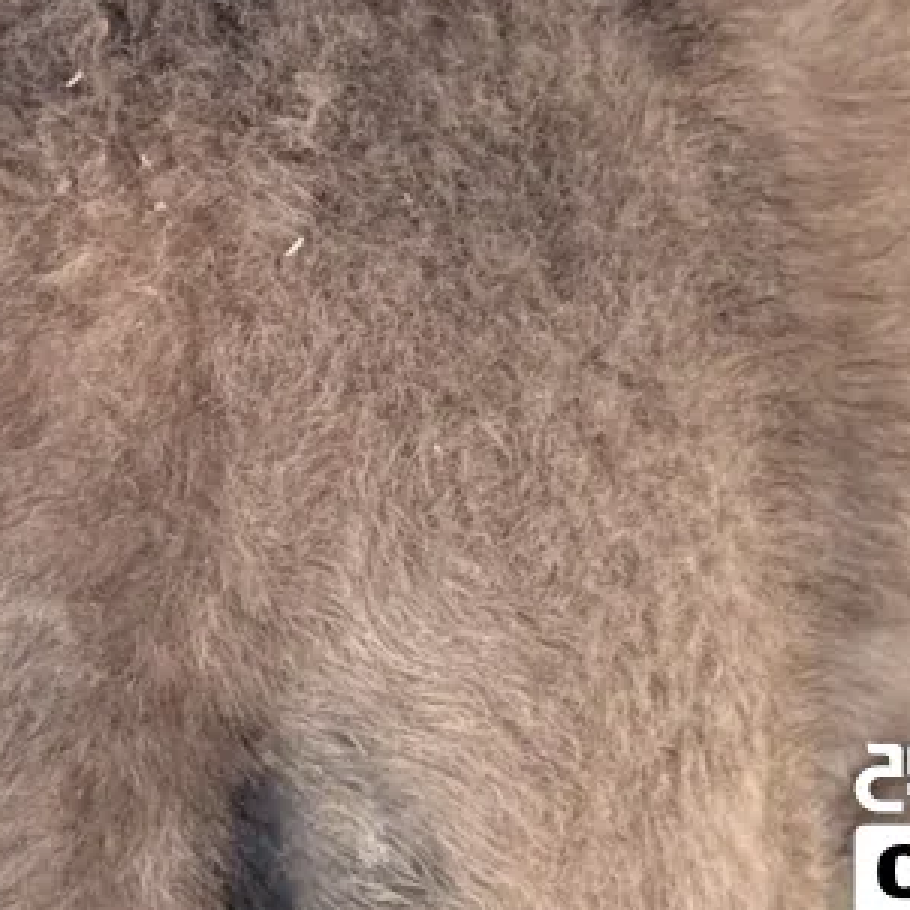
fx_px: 2677
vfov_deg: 19.2
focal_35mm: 90
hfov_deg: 19.3
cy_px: 280
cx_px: 401
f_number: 1.78
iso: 100
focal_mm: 6.76
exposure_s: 1/557
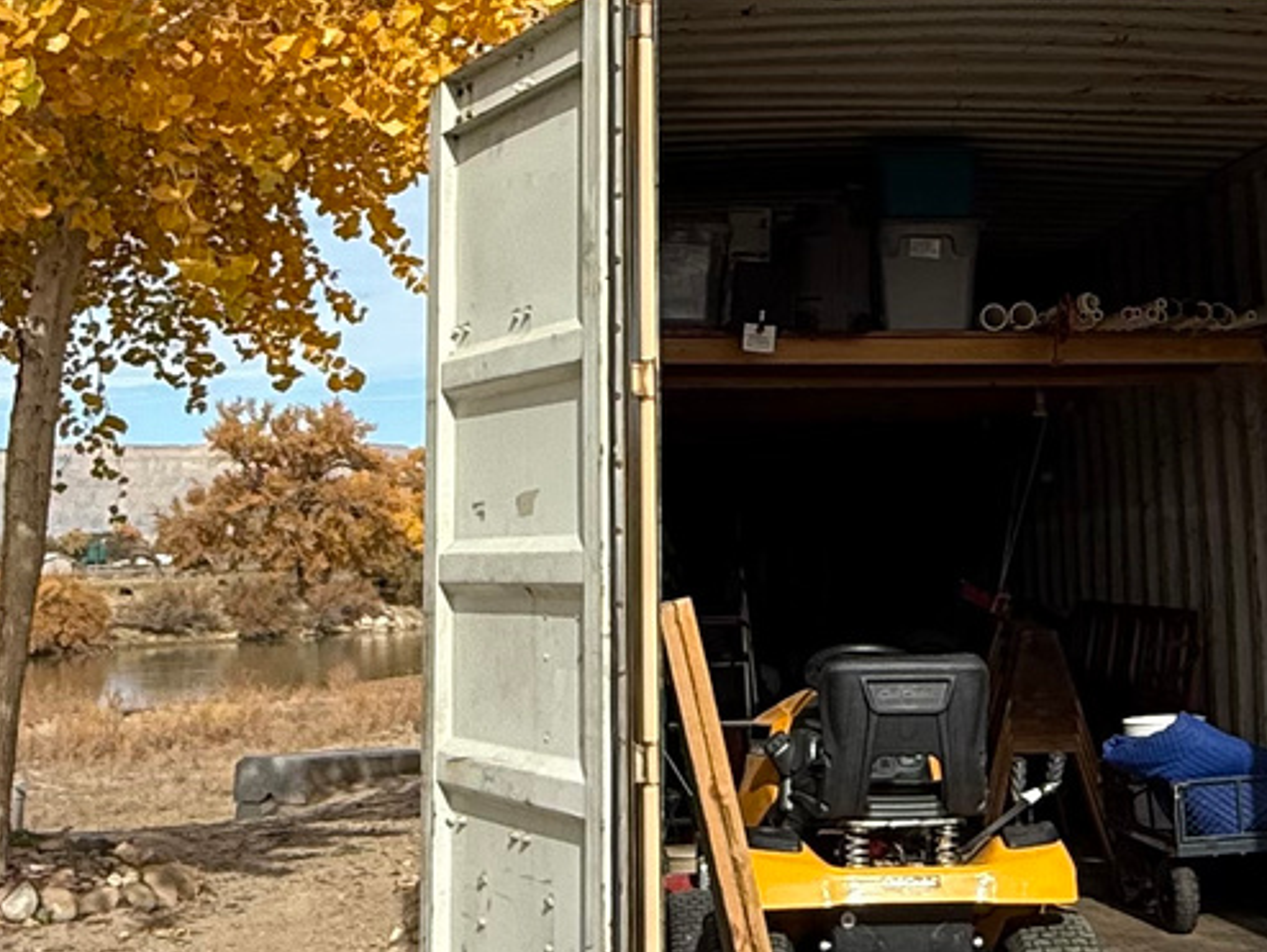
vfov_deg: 24.7
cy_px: 136
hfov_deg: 32.9
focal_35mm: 58
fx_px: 2124
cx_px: 872
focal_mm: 2.22
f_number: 2.2
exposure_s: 1/2611
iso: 50
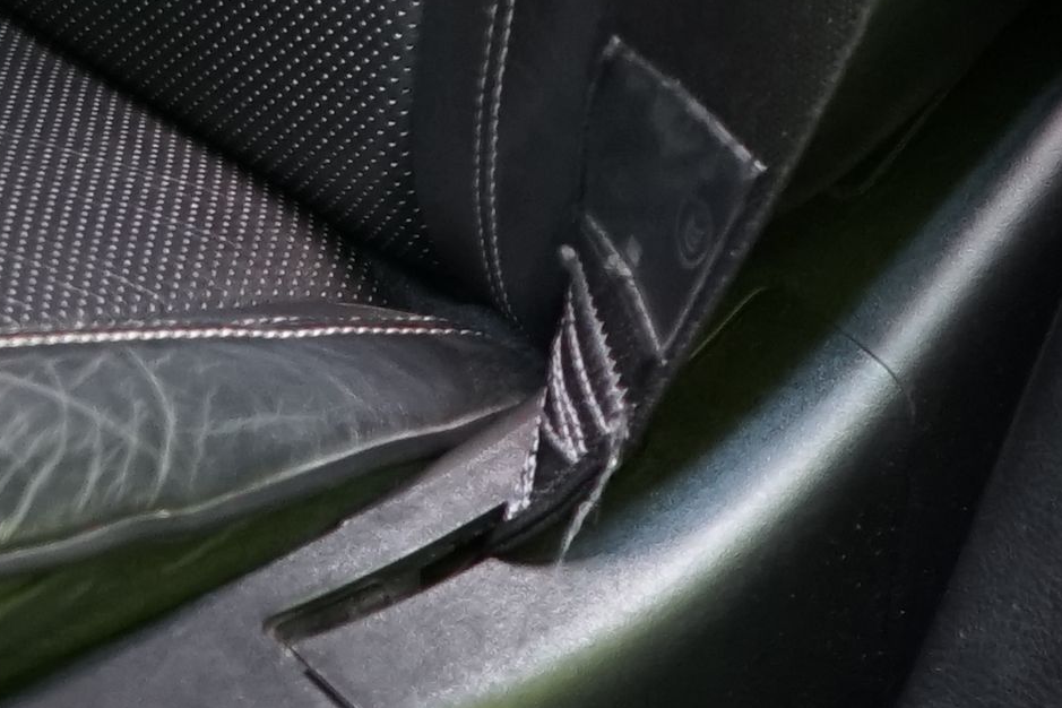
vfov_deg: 7.3
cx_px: -135
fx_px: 5280
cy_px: -754
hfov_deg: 11.3
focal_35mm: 179
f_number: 3.5
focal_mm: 28
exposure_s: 1/30
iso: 1250
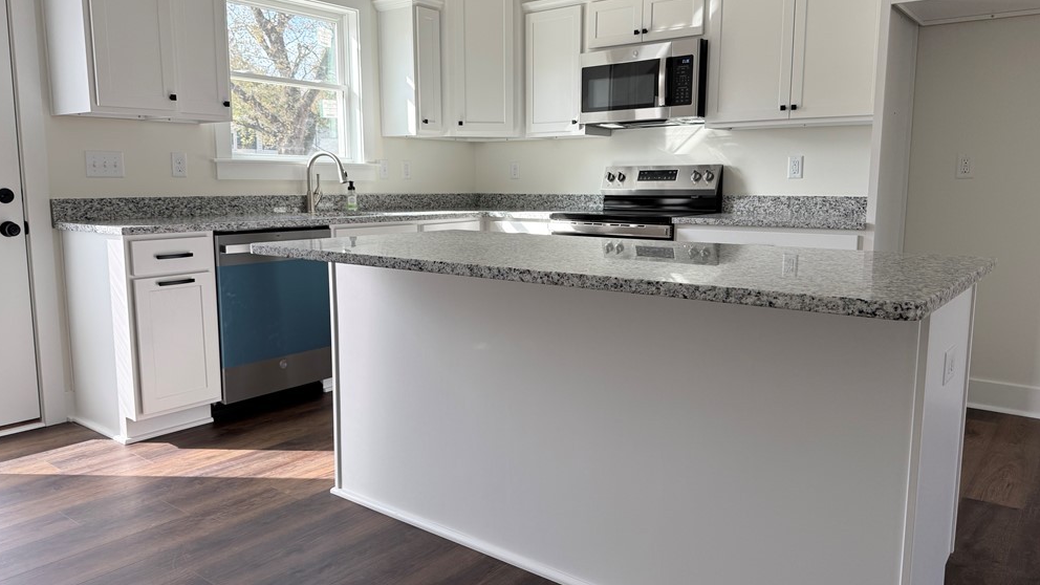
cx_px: 522
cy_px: 283
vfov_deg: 42.9
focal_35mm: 27
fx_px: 745
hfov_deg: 69.9
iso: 100
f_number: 1.78
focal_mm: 6.76
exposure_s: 1/381
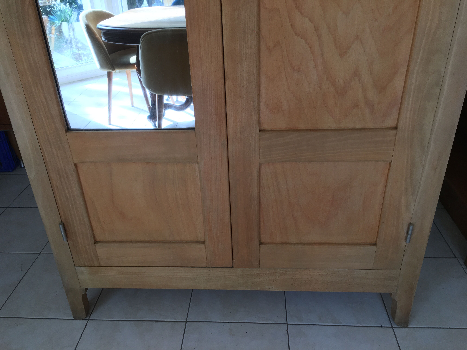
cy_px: 175
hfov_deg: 61.7
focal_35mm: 29
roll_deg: +2.1
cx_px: 234
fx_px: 391
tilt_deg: -28.7
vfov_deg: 48.2
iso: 32
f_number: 2.2
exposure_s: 1/100
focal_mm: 4.15
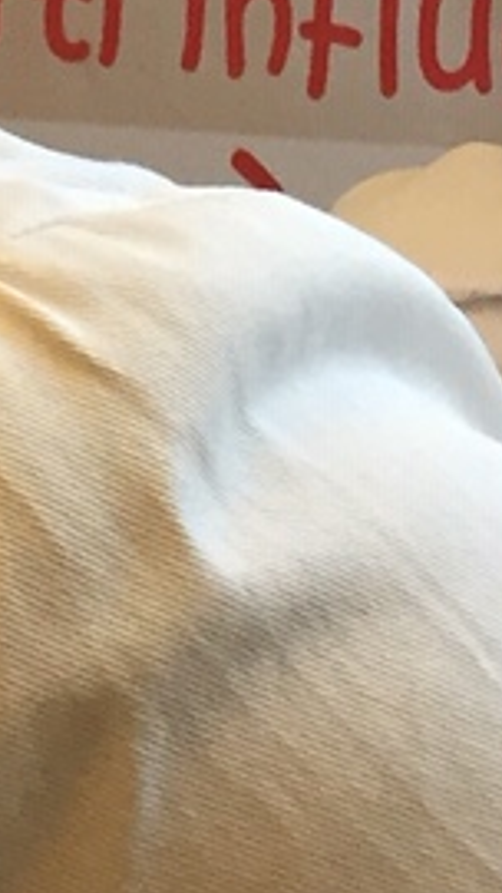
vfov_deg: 10.8
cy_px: -539
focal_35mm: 191
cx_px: -135
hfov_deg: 6.3
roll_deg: +2.9
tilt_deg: -10.1
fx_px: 4517
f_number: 2.2
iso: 64
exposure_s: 1/33
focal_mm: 4.15
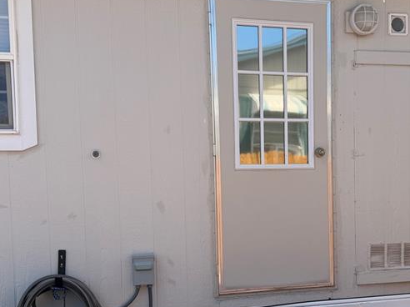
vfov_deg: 28.7
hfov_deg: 37.7
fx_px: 592
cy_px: 221
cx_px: 280
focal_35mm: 50
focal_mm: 6.76
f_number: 1.78
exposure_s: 1/2445
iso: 80
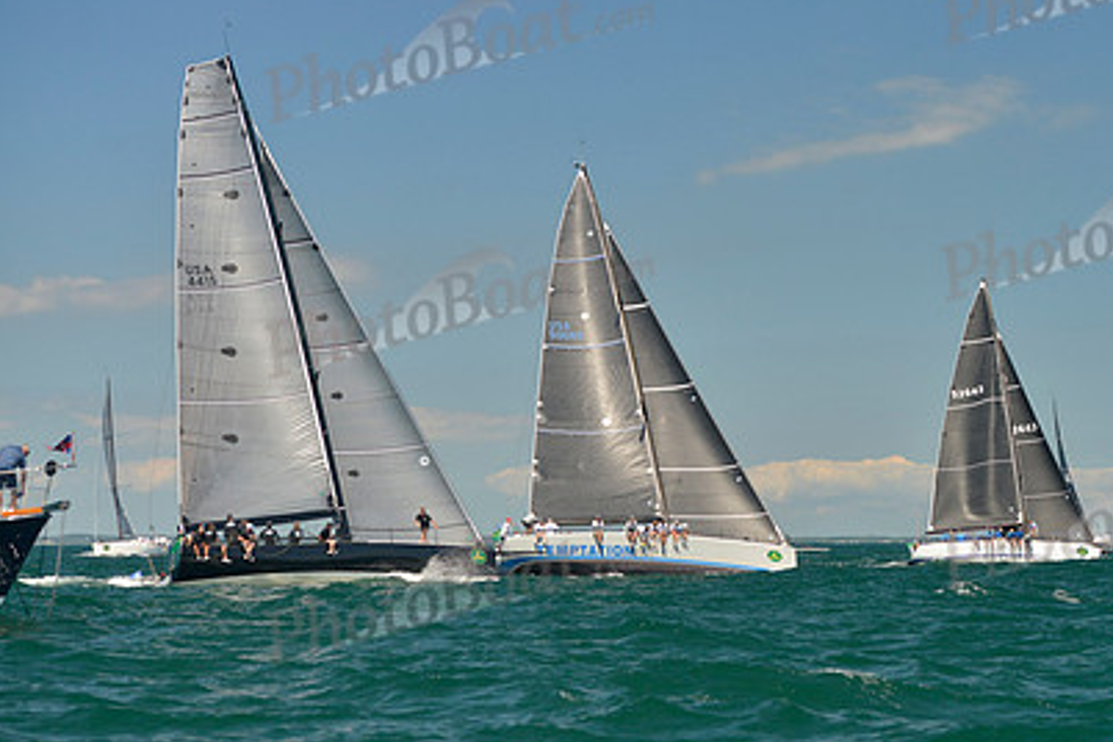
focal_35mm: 101
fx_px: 3122
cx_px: 800
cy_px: 411
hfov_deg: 20.1
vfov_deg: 13.6
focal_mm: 70
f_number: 4.5
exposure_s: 1/1600
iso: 400
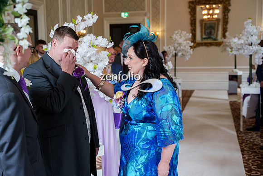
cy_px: 88
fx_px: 387
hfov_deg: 37.5
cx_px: 132
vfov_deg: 25.5
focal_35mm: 53
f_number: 4
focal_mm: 53
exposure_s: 1/400
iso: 1600
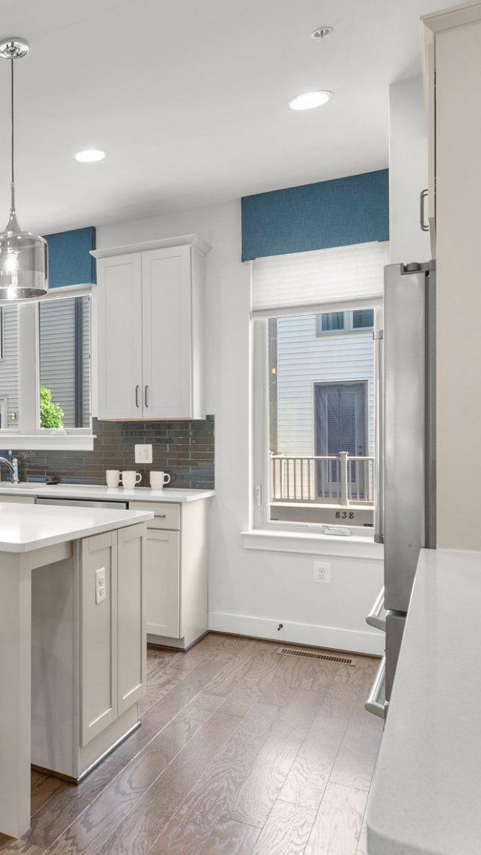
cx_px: -78
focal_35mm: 30
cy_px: 452
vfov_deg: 64.3
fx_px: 680
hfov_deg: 32.9
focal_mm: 16
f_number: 8
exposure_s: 1/3
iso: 250
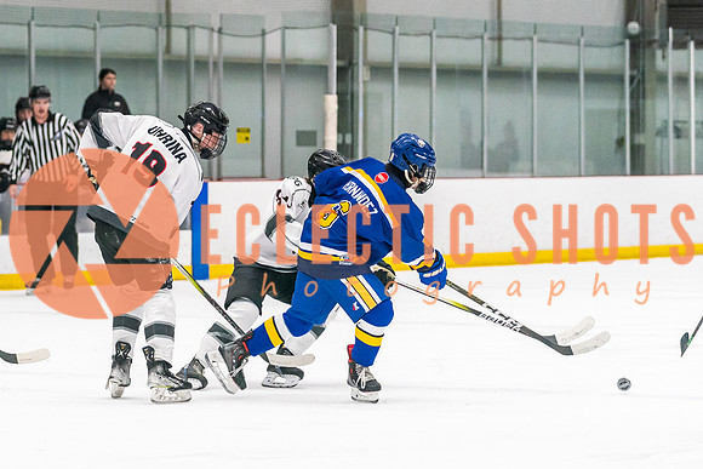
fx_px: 4050
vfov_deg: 6.6
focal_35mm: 207
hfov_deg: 9.9
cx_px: 135
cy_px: 234
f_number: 2.8
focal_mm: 100
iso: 3200
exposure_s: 1/1250
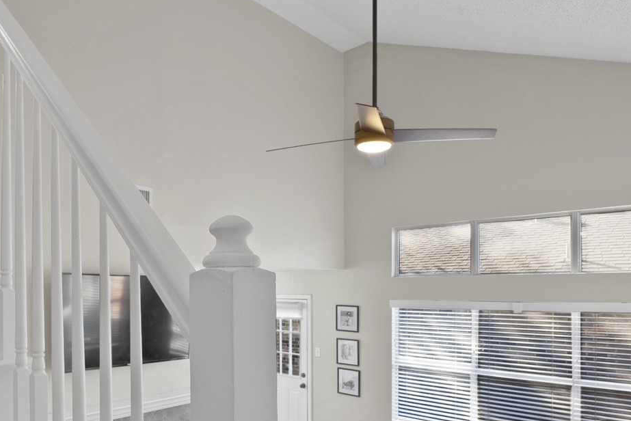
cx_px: 250
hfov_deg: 68.6
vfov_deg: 48.6
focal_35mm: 26
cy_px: 285
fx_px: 456
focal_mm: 12
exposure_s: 1/1.67
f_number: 9
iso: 640
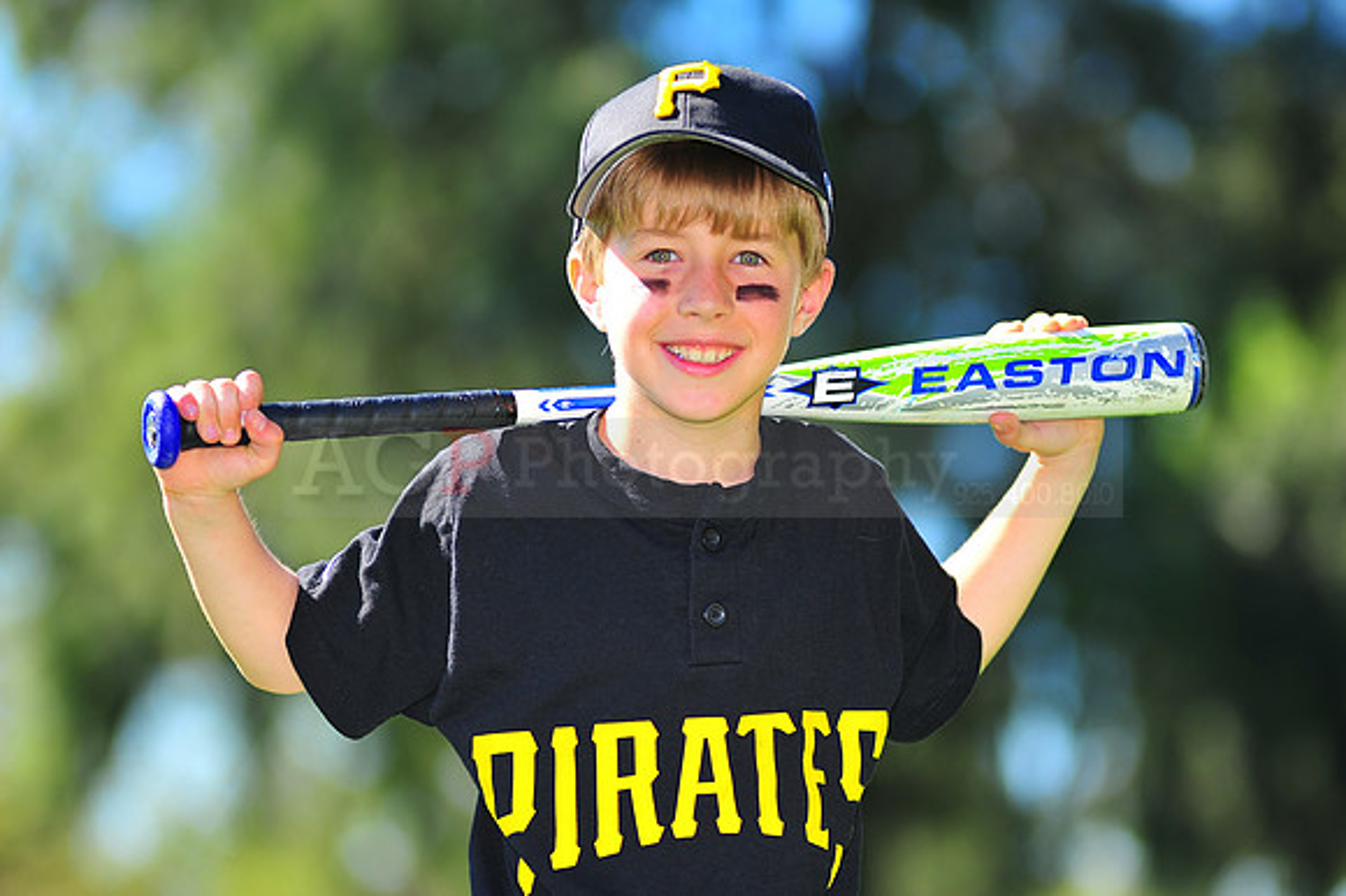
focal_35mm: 180
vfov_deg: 7.6
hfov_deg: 11.4
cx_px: 673
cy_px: 448
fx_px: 6726
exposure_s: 1/640
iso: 200
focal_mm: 180
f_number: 4
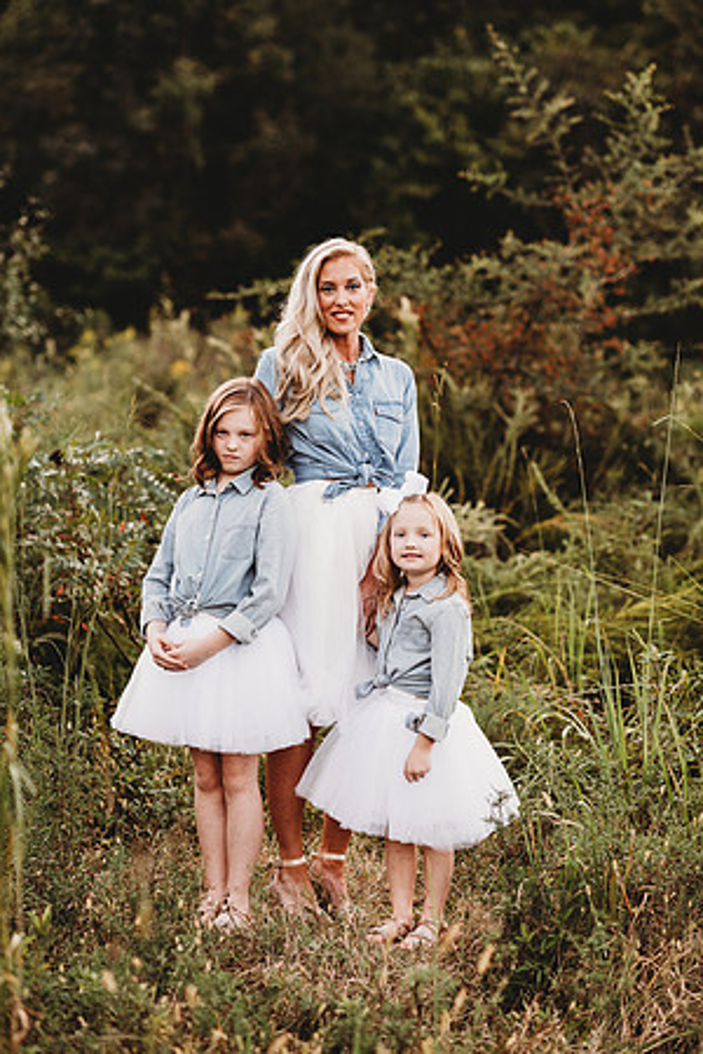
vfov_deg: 23.9
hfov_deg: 16.1
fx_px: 2490
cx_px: 352
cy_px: 527
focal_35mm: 85
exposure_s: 1/200
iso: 125
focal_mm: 85
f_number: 2.2
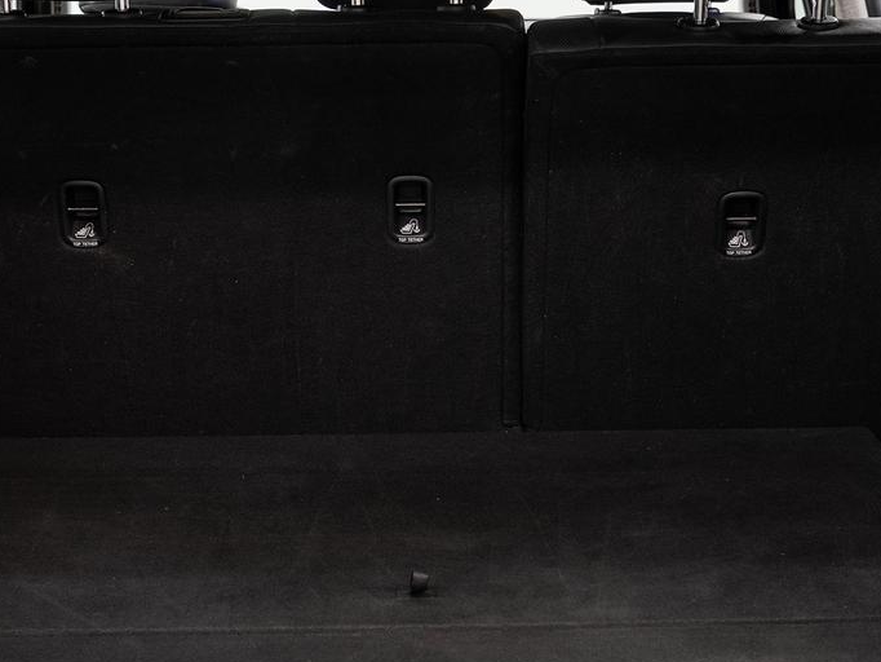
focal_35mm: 82
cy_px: 348
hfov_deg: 23.8
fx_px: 2088
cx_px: 425
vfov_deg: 18.0
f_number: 5.6
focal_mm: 40.4
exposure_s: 1/1.25
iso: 100
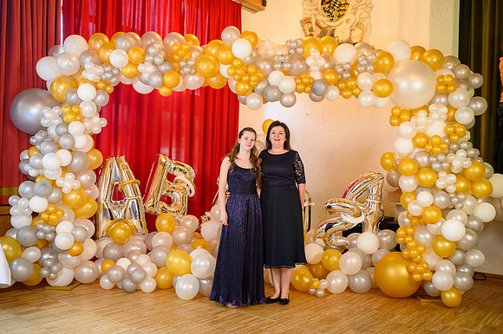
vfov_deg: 37.8
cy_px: 167
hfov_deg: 54.5
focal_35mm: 35
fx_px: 489
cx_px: 252
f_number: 3.5
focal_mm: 35
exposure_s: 1/100
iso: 1250
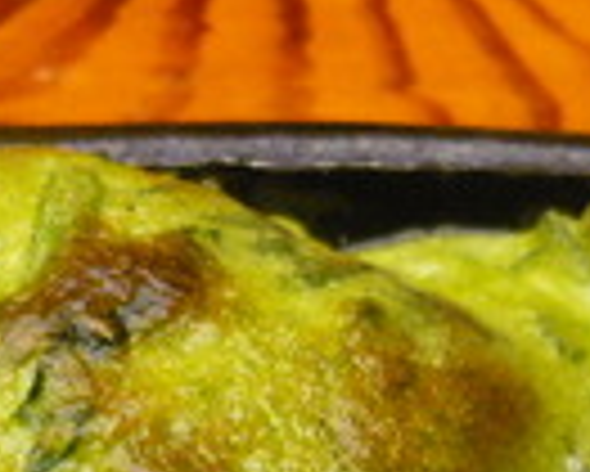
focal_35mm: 103
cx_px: 302
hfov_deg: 18.6
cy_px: 614
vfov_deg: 14.4
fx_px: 1800
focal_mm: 5.5
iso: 400
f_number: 2.8
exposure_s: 1/8
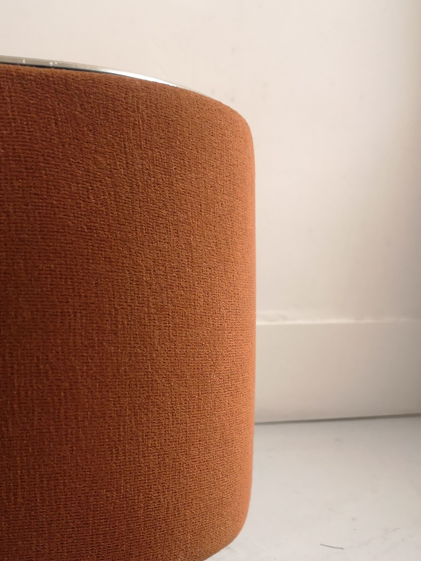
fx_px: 697
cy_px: 375
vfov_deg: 43.2
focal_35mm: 43
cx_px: 111
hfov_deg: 33.0
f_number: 1.8
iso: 320
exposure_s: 1/30
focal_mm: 3.95
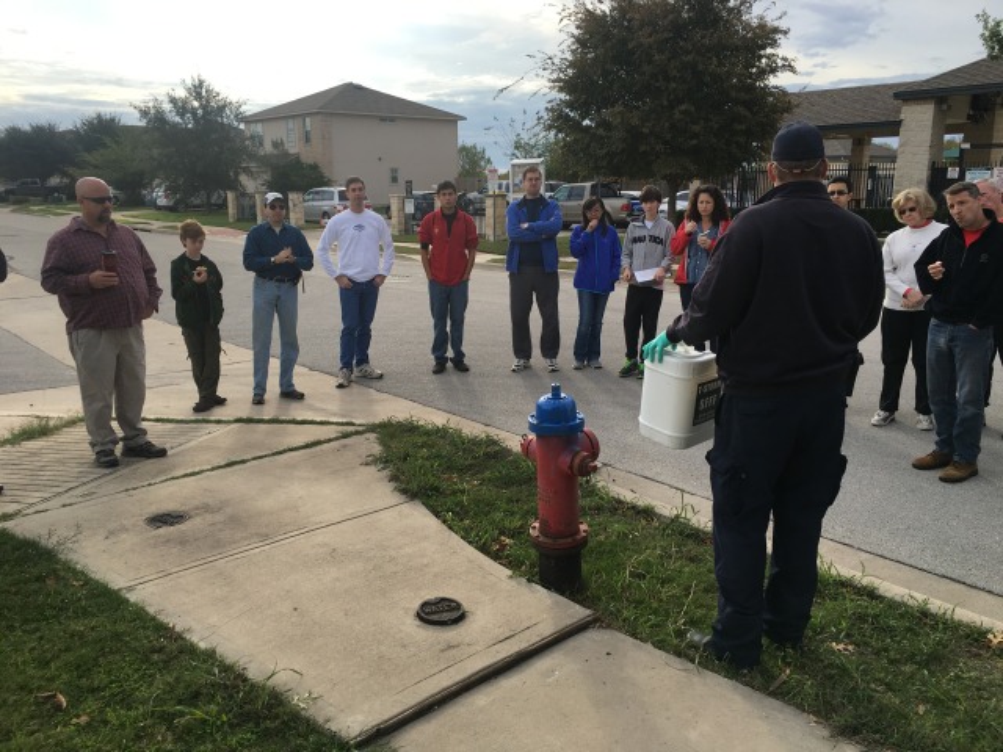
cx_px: 502
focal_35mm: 29
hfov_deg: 61.7
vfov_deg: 48.2
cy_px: 376
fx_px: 840
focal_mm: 4.15
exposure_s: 1/777
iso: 25
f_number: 2.2
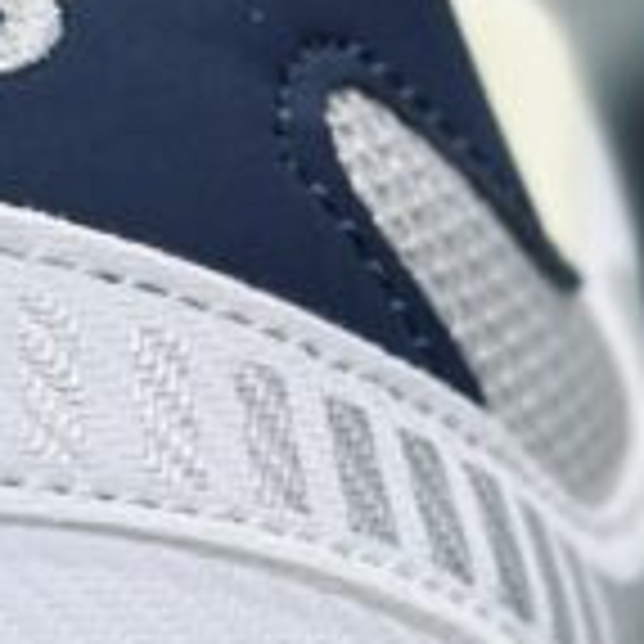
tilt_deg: -54.9
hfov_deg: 6.3
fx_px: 5809
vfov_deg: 6.3
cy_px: 831
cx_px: -99
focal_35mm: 276
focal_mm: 6.86
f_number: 1.78
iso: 64
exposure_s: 1/100
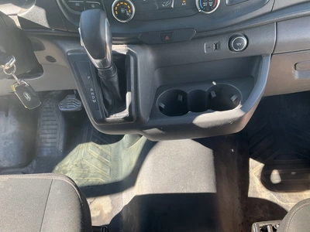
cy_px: 116
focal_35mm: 29
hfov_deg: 61.7
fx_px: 260
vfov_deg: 48.2
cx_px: 155
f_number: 1.8
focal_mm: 3
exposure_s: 1/123
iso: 20
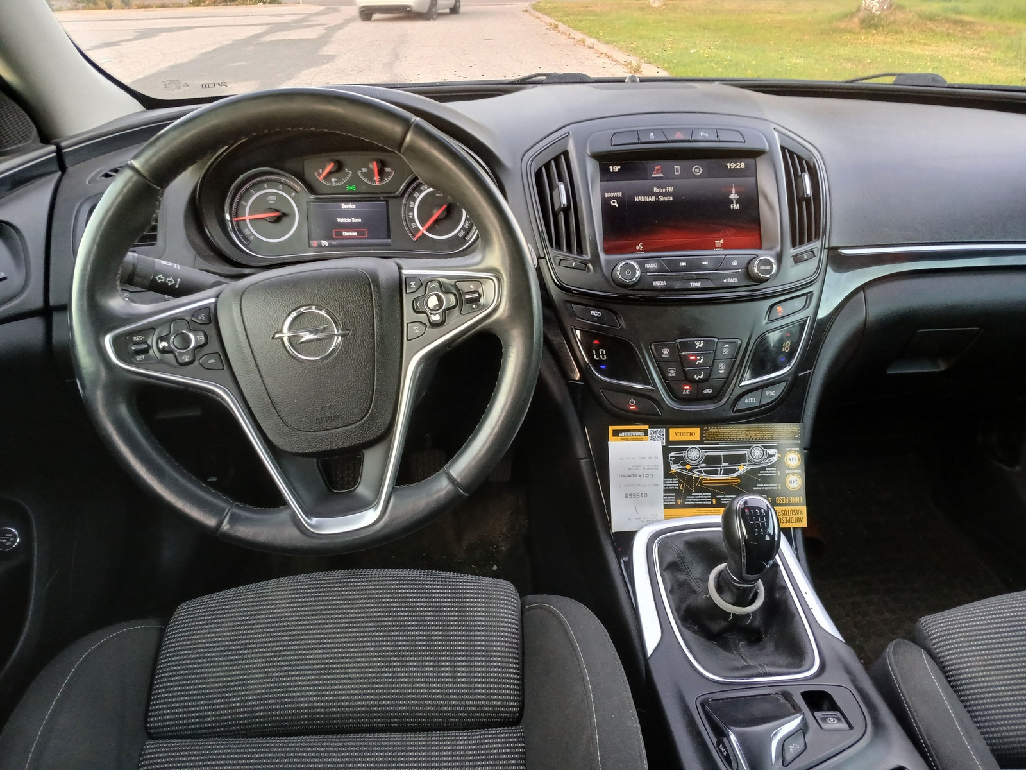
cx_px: 513
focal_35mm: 26
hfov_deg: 67.3
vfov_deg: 53.1
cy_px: 385
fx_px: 771
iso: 320
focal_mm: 3.98
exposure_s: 1/50
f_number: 1.8
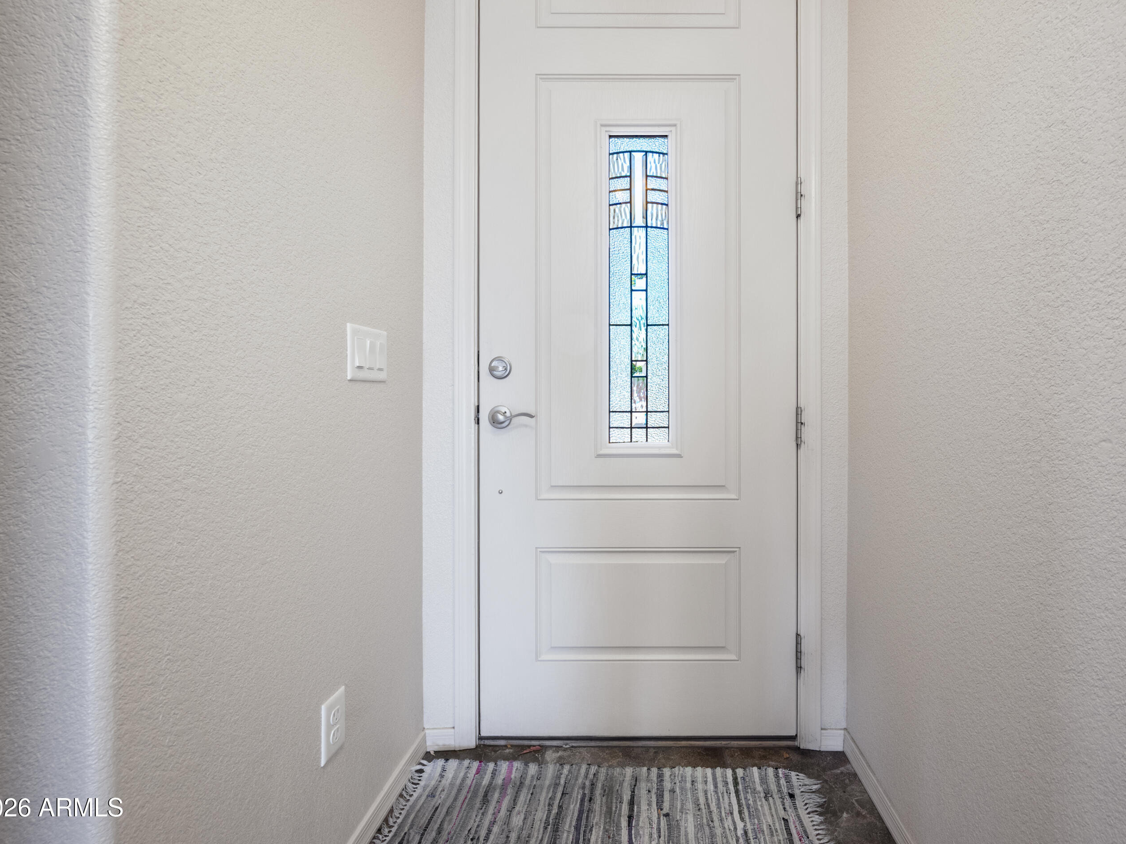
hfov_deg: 93.9
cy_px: 402
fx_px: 520
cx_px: 642
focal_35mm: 16
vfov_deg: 78.0
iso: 250
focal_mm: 14
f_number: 9
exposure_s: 1/6
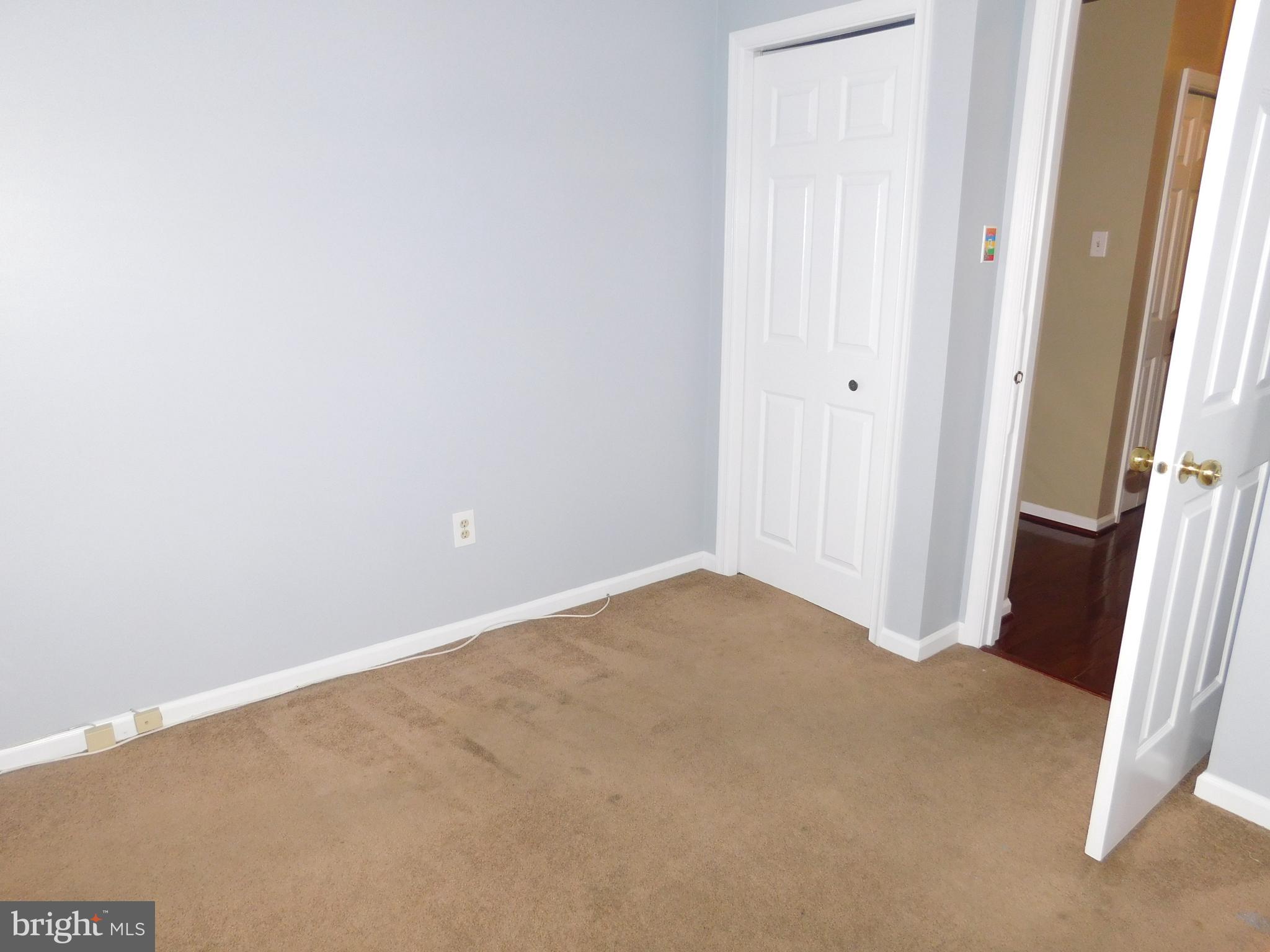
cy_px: 476
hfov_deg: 71.6
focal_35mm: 24
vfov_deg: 56.8
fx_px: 881
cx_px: 635
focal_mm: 4.1
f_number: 3
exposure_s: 1/30
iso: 200
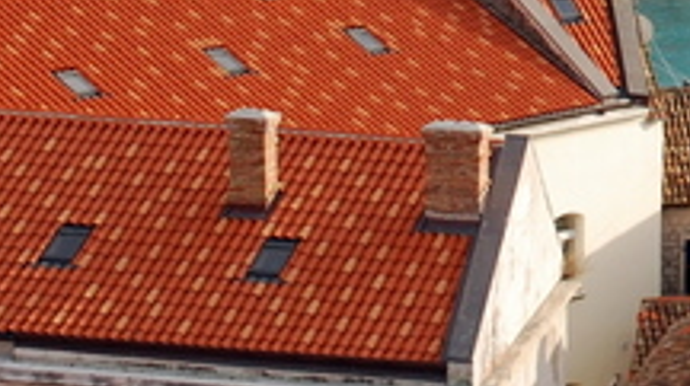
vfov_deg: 5.7
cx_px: 1354
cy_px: -198
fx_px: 3865
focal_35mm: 211
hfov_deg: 9.6
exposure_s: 1/160
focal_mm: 29
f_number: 9
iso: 200
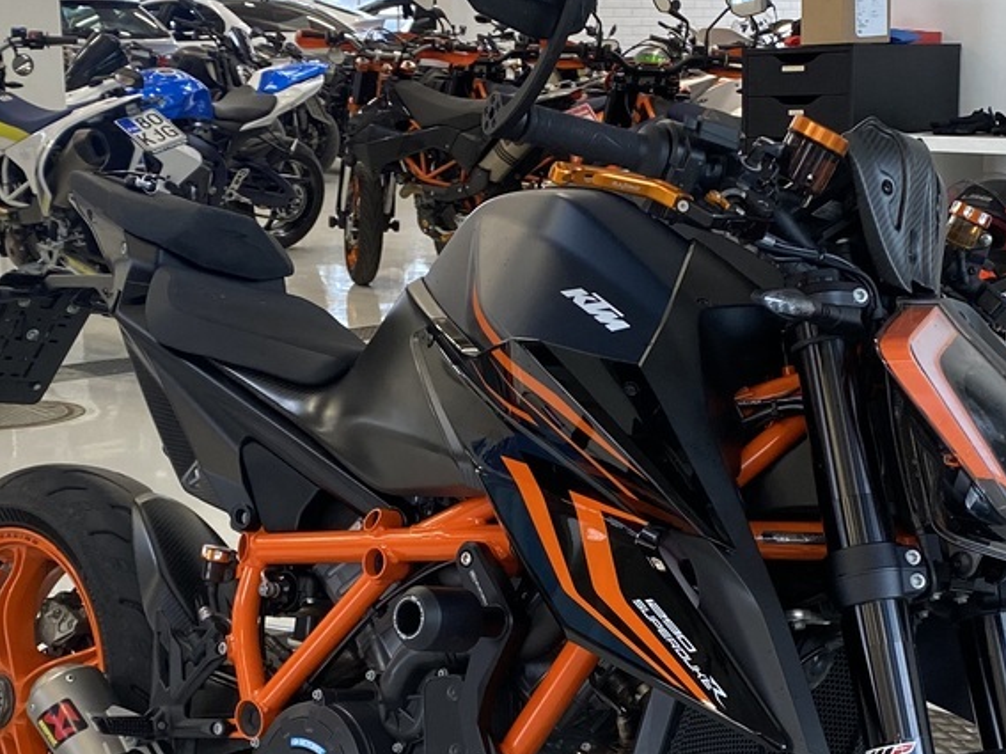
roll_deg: +0.5
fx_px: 1918
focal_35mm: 66
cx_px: 566
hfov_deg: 29.4
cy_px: 609
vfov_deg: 21.9
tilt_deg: -14.8
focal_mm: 4.25
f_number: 1.8
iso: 125
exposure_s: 1/100
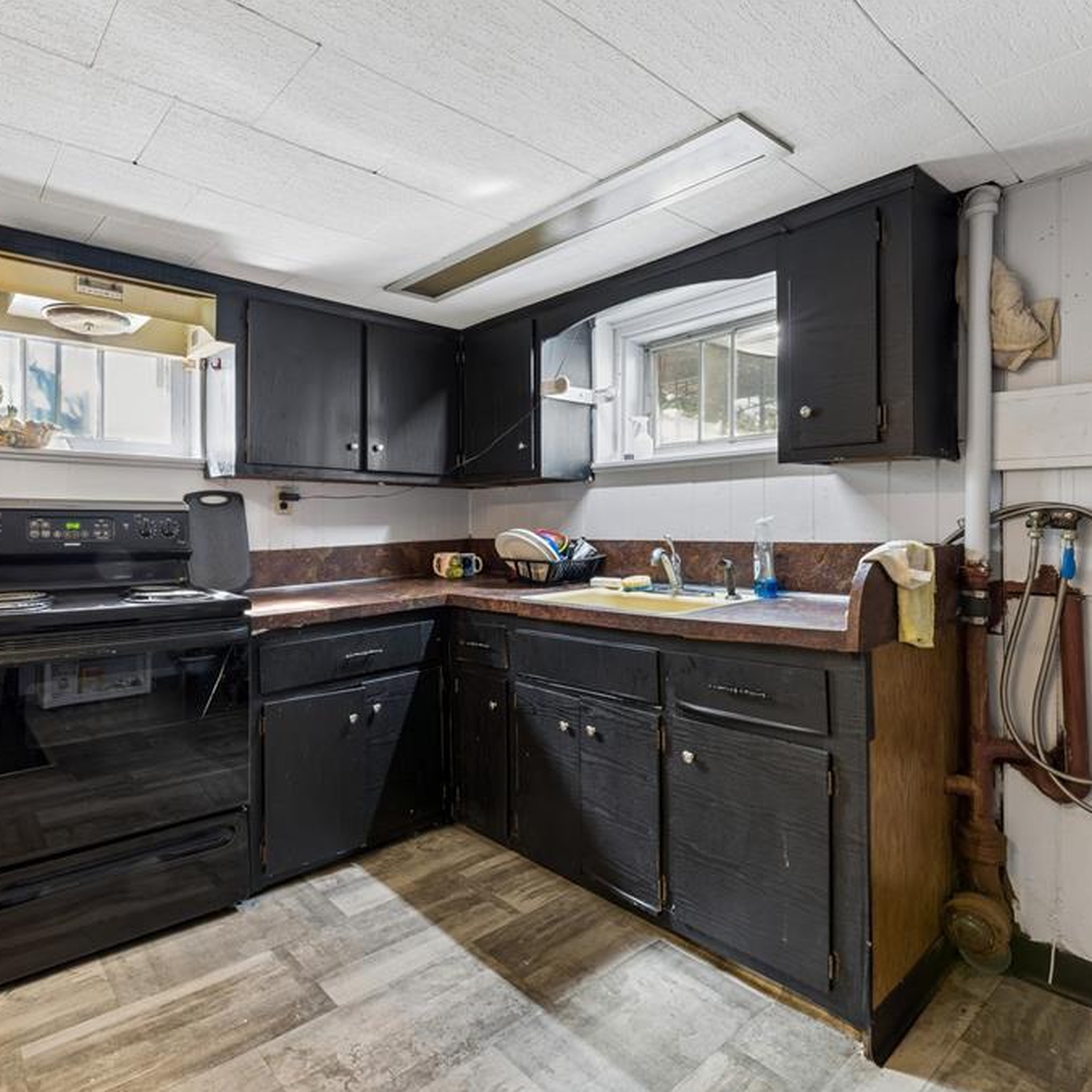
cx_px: 440
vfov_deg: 77.2
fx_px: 684
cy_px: 547
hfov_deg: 76.4
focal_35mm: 19
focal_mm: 14.9
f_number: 13
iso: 500
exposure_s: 1/1.67
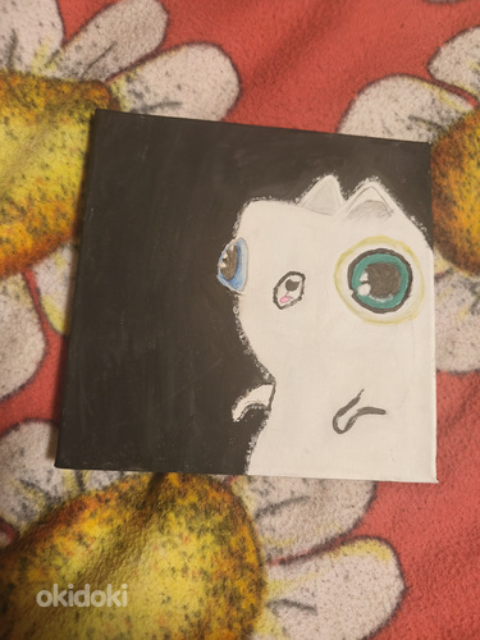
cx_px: 240
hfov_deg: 58.9
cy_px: 320
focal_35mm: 23
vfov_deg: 73.9
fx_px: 425
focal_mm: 6.18
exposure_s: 1/50
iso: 640
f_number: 1.65
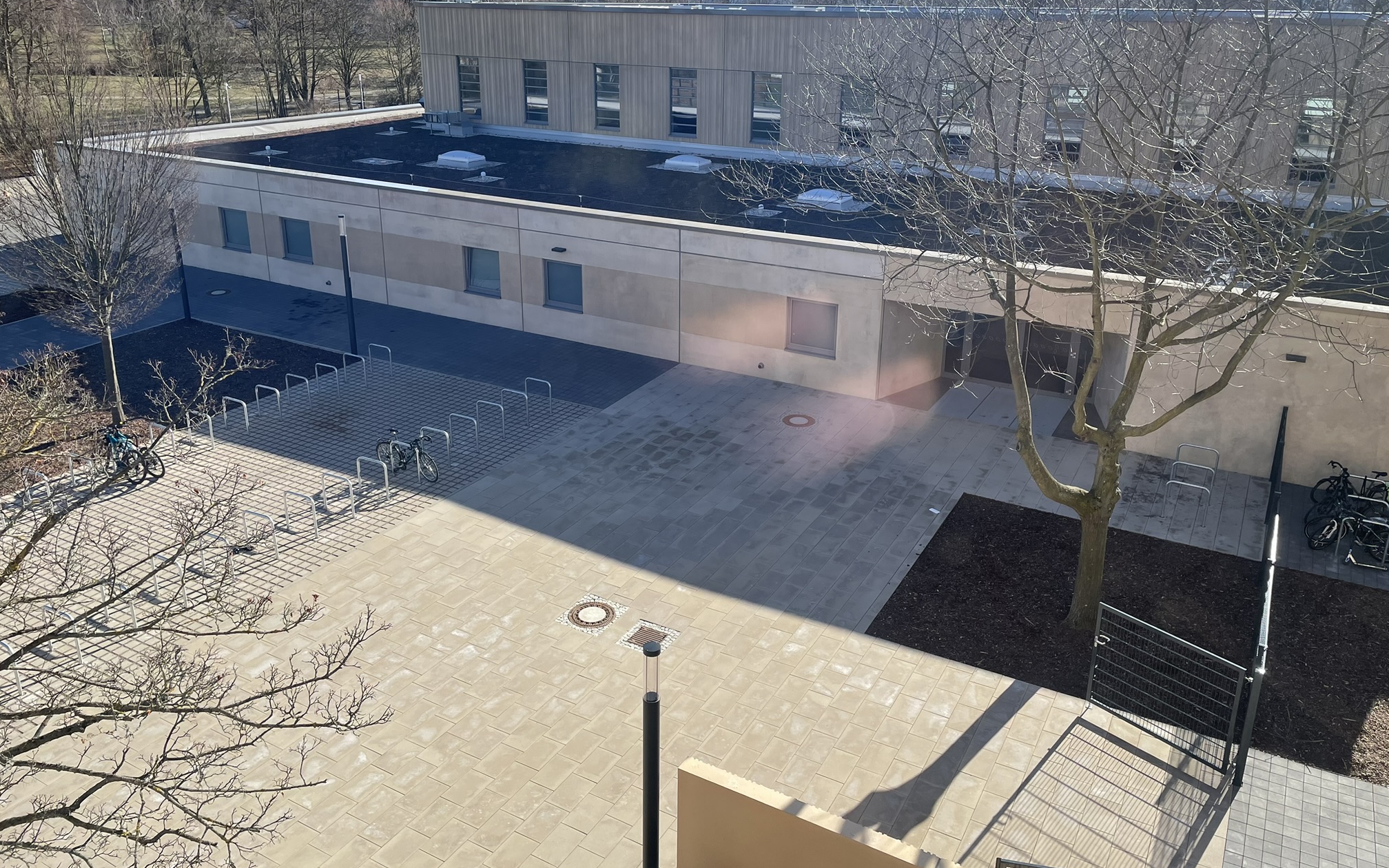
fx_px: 1060
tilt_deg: -17.8
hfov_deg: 66.5
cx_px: 693
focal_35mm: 28
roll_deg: -0.5
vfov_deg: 44.3
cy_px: 343
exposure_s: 1/1511
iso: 32
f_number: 1.6
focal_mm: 4.2
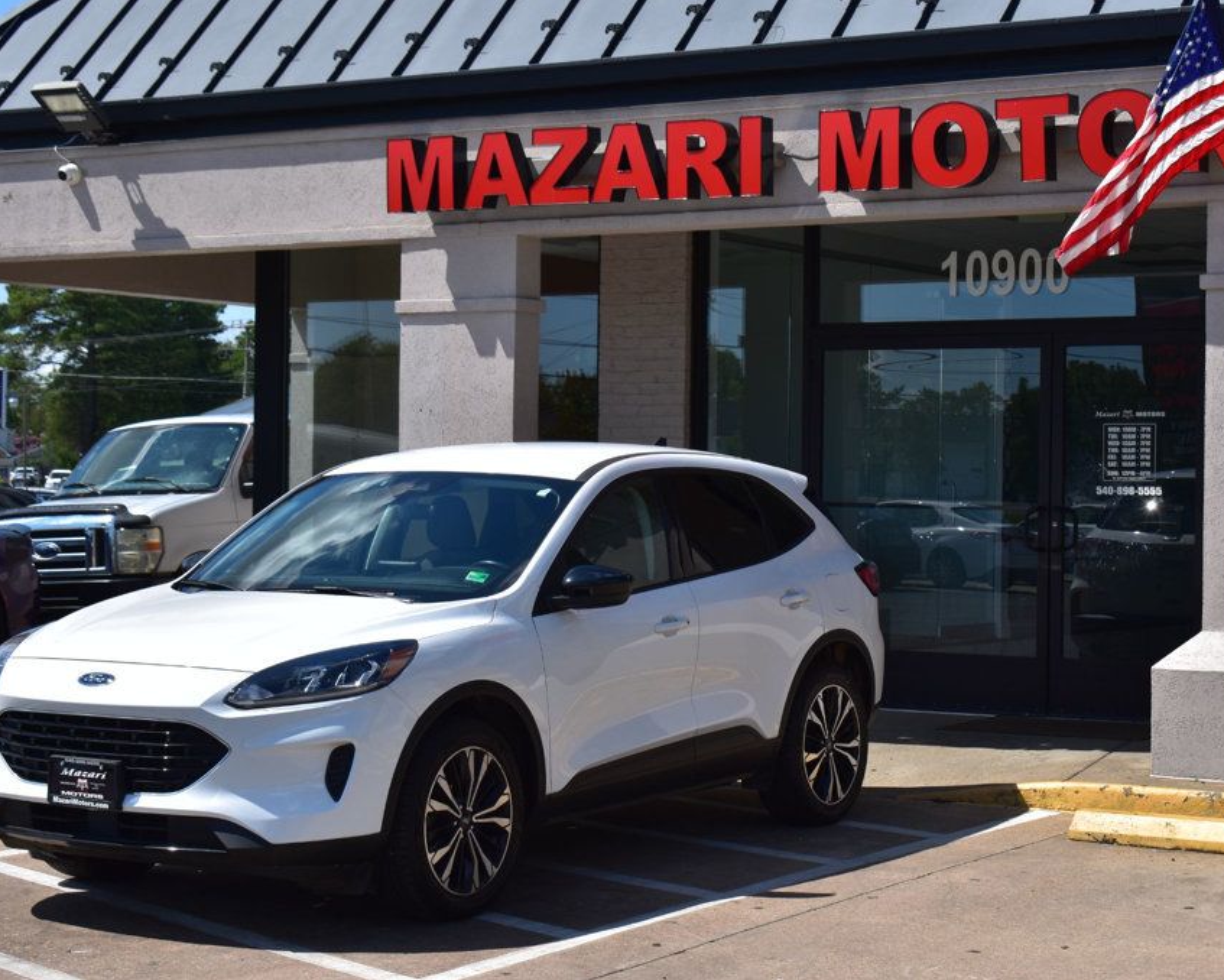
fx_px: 2774
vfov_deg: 20.0
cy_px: 490
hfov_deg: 24.9
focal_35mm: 77
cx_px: 691
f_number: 11
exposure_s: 1/500
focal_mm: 45
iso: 250
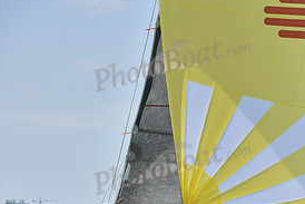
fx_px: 2246
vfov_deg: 5.2
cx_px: 309
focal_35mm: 265
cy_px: 208
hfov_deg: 7.7
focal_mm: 125
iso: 250
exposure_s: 1/1250
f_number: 7.1
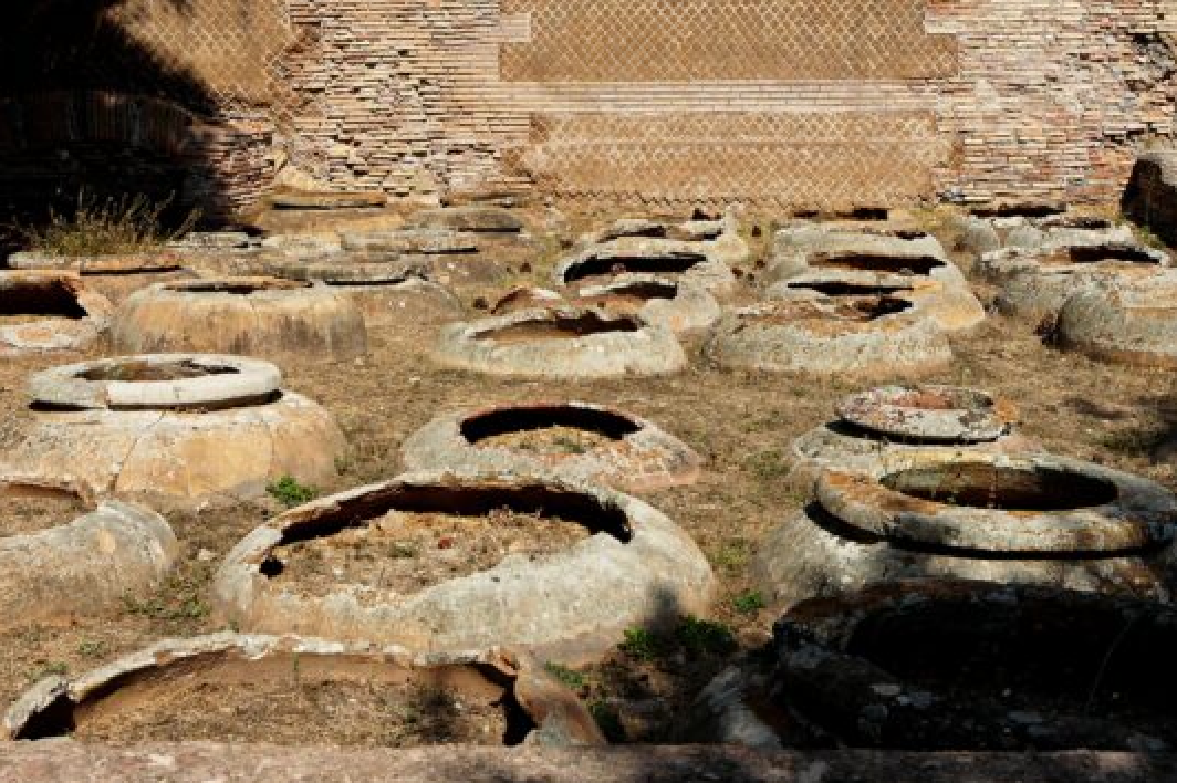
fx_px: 1699
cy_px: 316
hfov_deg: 38.2
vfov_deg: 25.9
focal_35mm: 52
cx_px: 546
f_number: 11
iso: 320
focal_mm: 24
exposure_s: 1/200
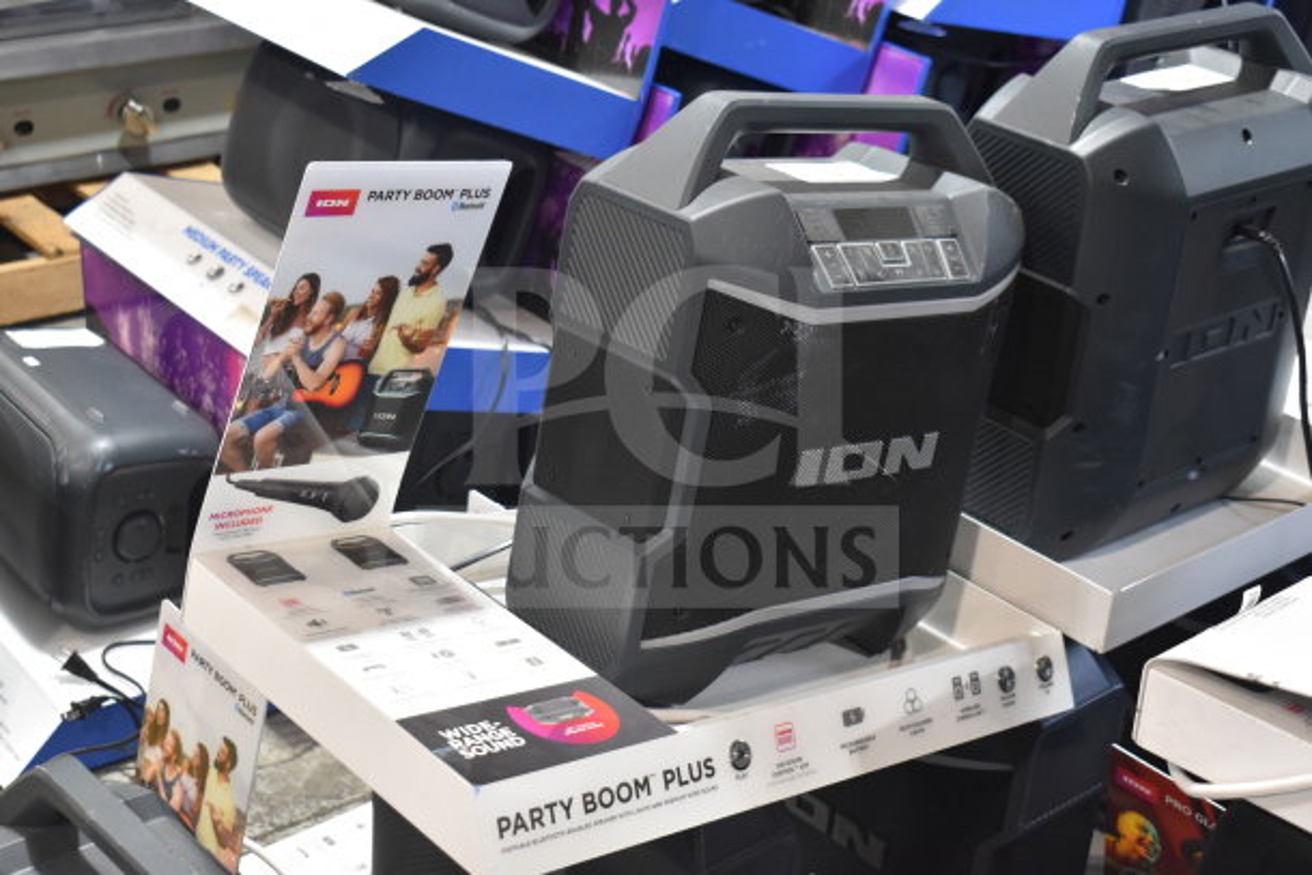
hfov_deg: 35.0
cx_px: 656
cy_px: 438
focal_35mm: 57
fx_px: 2078
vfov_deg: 23.8
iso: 1250
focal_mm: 38
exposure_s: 1/60
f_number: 4.8
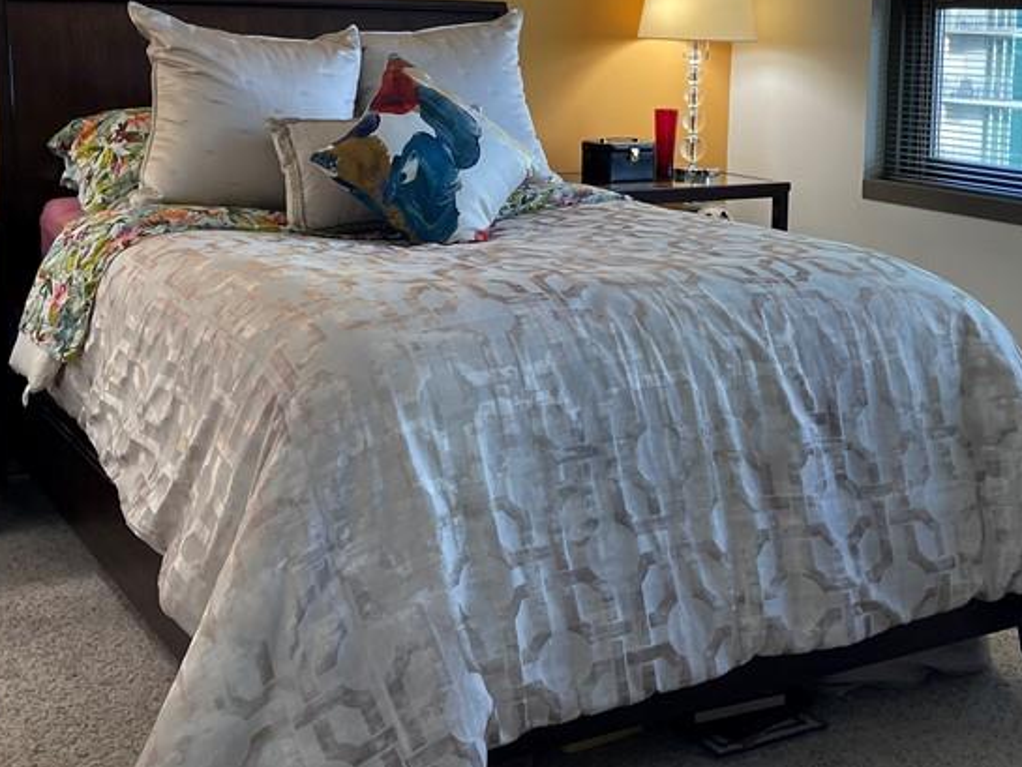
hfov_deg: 40.4
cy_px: 90
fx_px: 1388
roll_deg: -1.5
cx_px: 458
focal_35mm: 47
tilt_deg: -4.5
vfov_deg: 29.7
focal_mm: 5.1
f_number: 1.6
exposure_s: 1/120
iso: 125
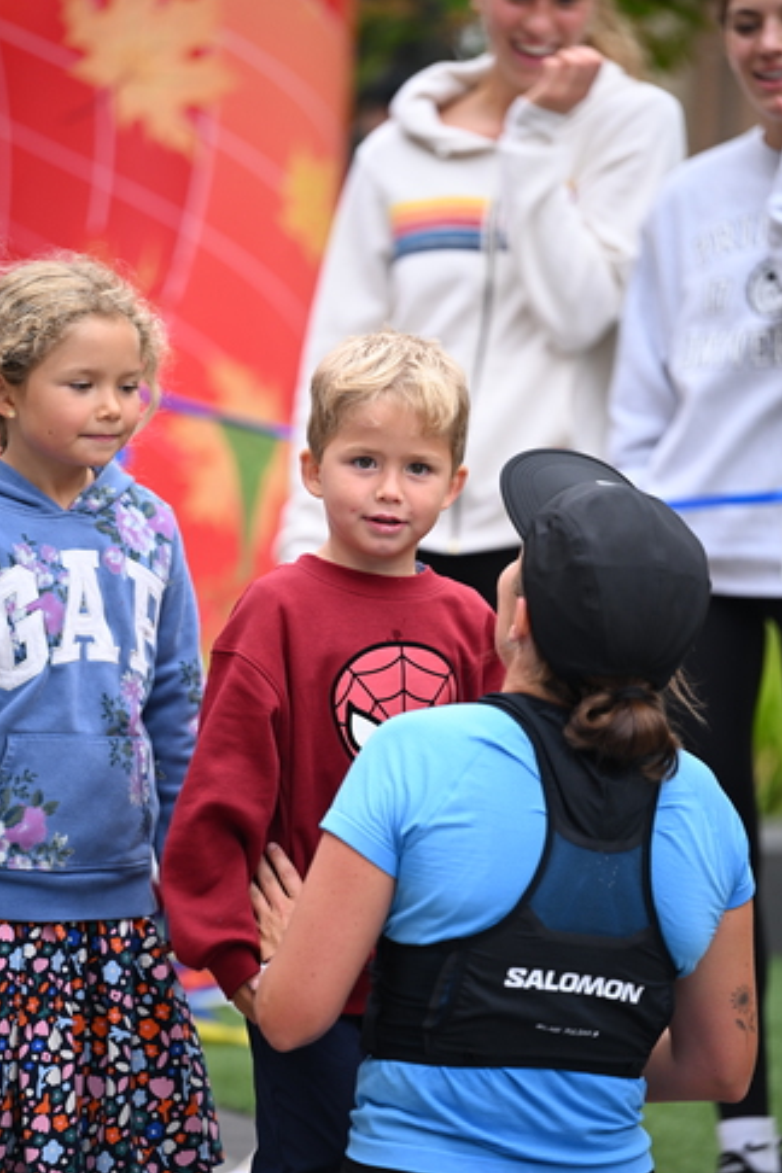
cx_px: 351
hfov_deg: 7.6
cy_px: 613
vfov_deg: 11.4
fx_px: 5897
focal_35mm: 181
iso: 640
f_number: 2.8
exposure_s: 1/1600
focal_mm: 160
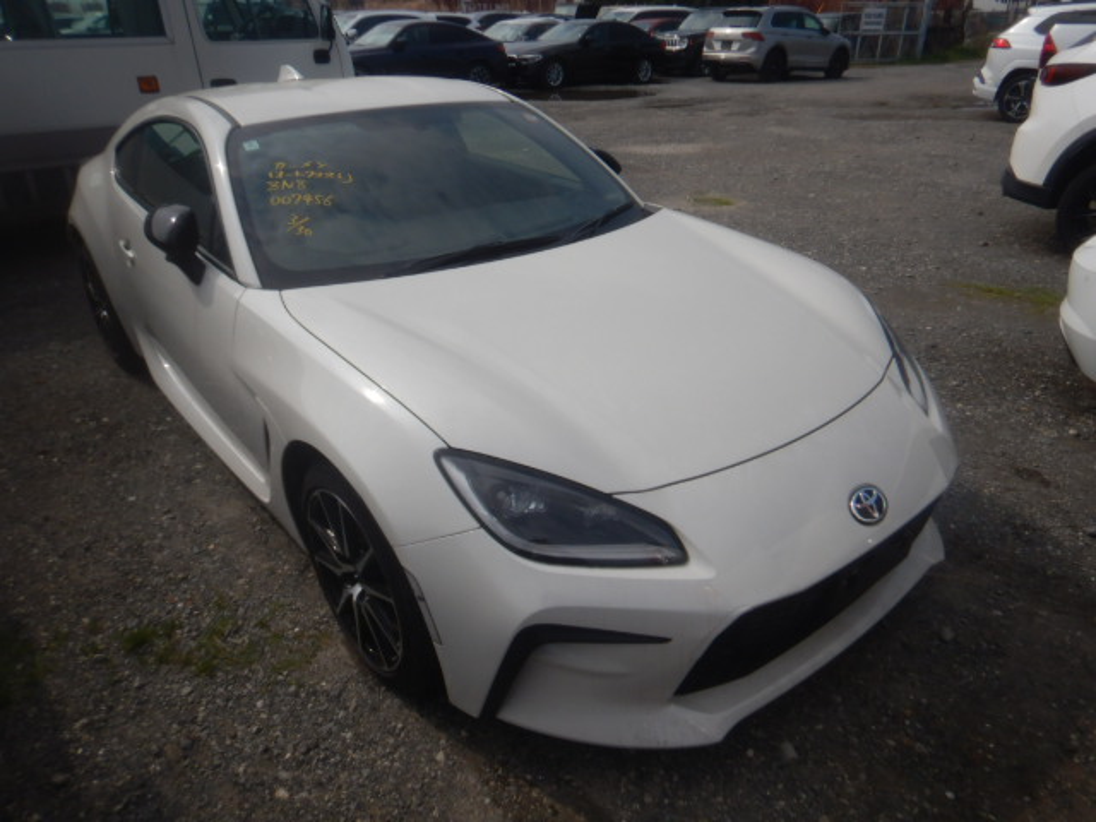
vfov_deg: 56.8
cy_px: 411
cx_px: 548
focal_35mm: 24
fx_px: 760
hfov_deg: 71.6
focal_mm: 4.3
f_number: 2.8
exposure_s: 1/1000
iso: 125
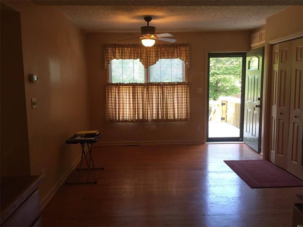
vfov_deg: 48.2
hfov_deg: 61.7
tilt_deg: -6.6
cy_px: 114
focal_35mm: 29
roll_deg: -0.4
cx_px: 152
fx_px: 254
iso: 50
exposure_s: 1/30
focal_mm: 4.15
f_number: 2.2
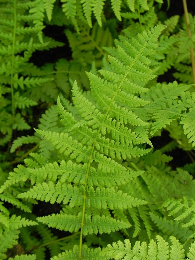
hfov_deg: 6.0
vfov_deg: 8.0
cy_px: 130
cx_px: 98
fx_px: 1855
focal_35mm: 247
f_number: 5
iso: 160
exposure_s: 1/30
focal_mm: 44
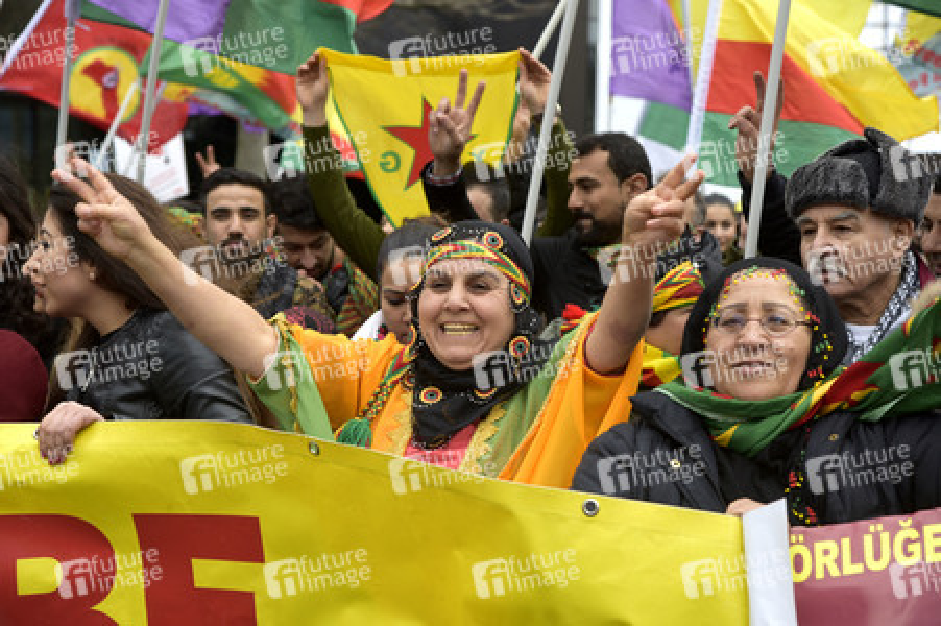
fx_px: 2246
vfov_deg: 15.9
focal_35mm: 86
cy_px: 313
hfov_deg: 23.7
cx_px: 470
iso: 400
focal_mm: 86
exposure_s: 1/160
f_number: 6.3
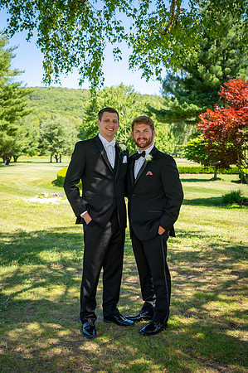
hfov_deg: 31.8
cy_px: 186
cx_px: 125
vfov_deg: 46.4
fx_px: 436
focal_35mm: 42
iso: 100
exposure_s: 1/800
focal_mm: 28
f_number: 3.2
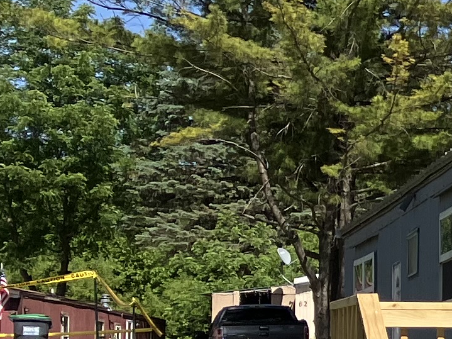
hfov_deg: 10.2
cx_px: 1231
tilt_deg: +3.8
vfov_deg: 9.4
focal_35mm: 157
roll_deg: +0.3
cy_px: 338
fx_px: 2050
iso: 32
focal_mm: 3.99
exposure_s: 1/2857
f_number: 1.8
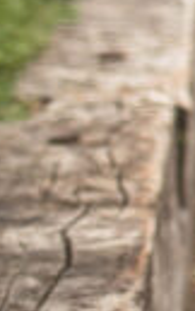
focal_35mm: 331
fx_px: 2805
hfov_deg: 3.4
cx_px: 1251
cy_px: -227
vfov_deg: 6.2
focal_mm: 35
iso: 100
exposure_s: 1/1600
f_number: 1.4
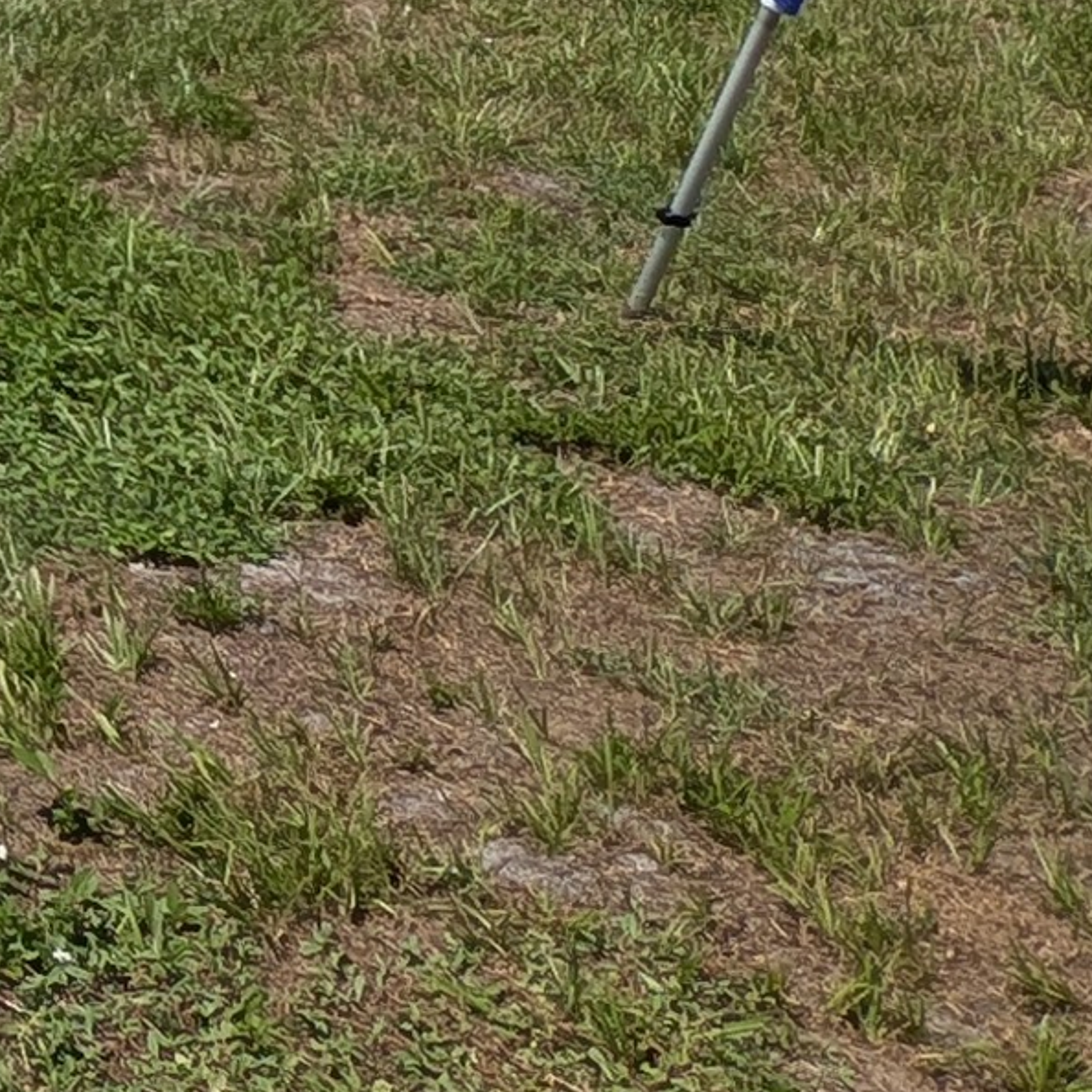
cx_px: -1020
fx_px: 2605
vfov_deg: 22.4
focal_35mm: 73
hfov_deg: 17.6
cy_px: -96
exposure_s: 1/2933
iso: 40
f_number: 1.95
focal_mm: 2.23
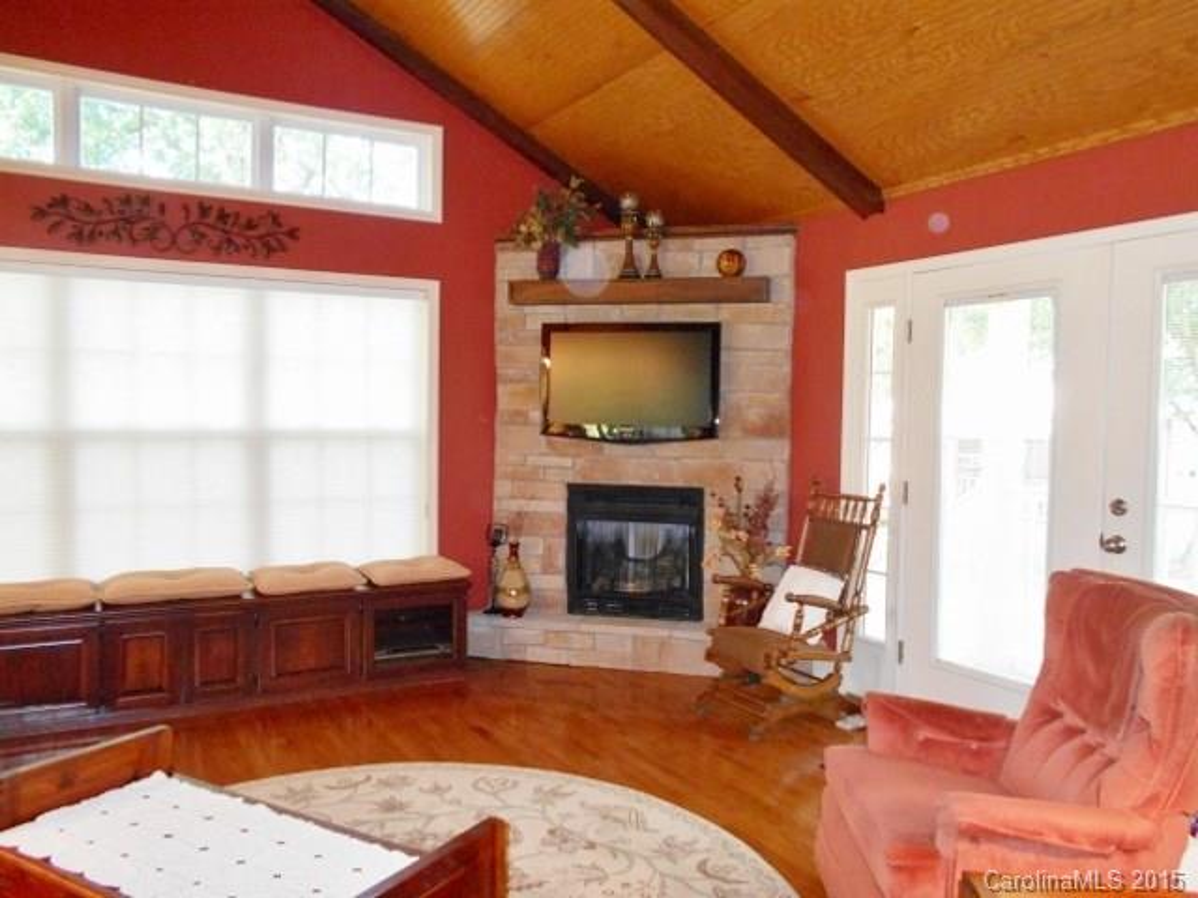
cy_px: 449
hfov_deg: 67.3
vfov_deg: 53.1
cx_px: 599
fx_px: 900
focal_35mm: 26
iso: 500
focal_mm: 4.6
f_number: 3.2
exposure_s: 1/25
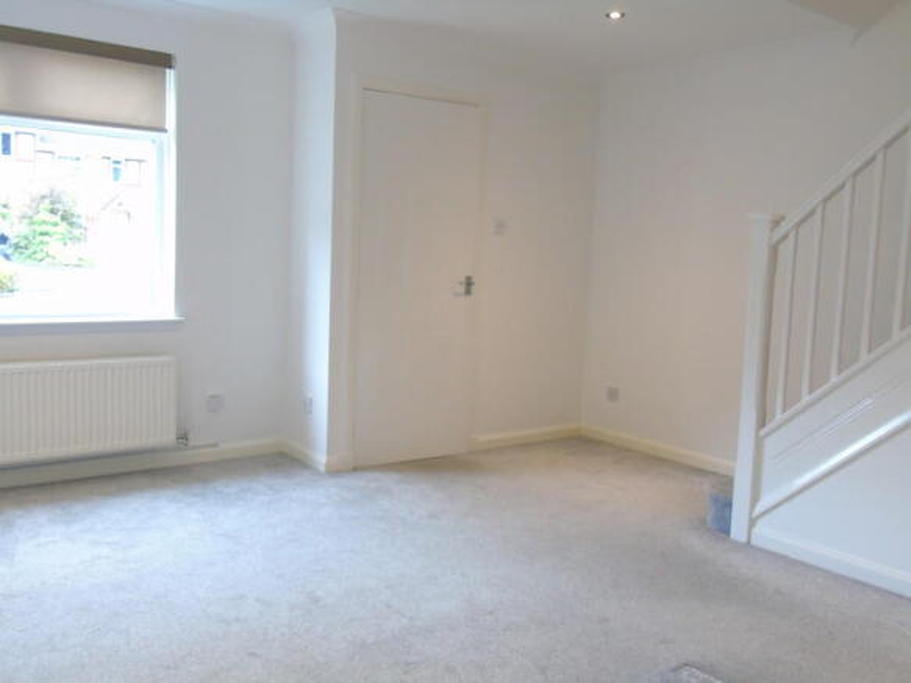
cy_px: 342
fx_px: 763
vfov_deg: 48.2
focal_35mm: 29
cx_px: 456
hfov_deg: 61.7
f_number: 3.6
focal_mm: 5.2
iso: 400
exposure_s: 1/25
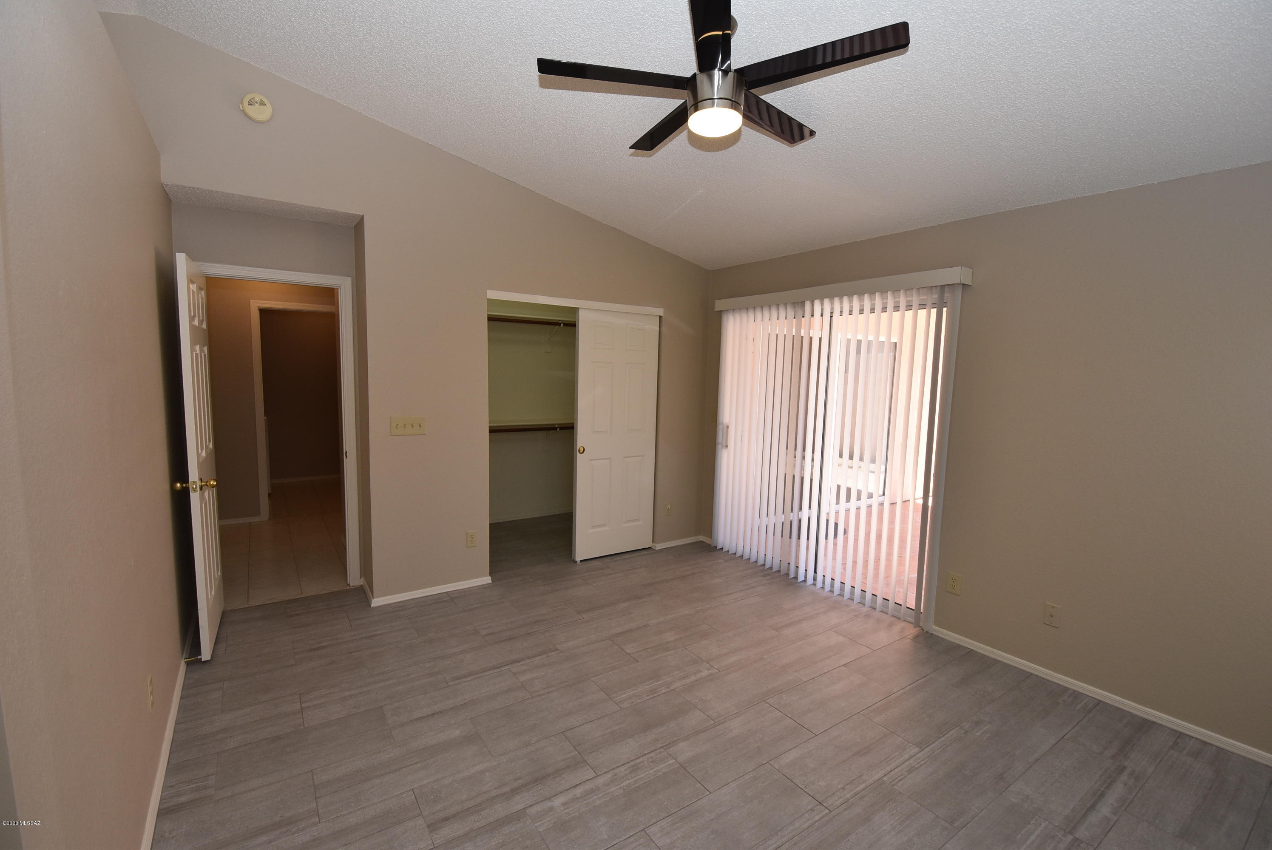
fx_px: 530
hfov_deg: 100.3
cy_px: 425
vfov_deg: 77.4
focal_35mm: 15
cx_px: 636
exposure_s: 1/125
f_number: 5.6
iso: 450
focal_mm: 10
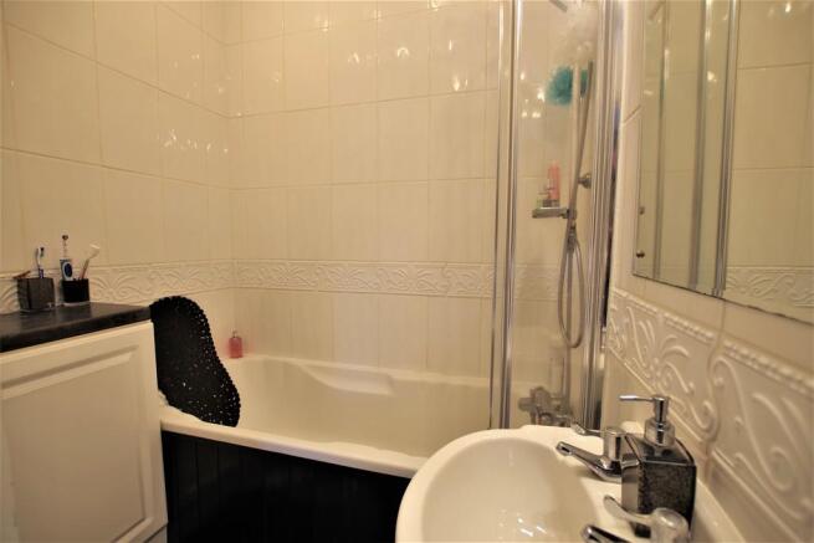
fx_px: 339
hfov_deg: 100.4
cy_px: 272
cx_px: 407
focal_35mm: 15
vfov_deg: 77.4
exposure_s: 1/40
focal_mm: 10
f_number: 3.5
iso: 100
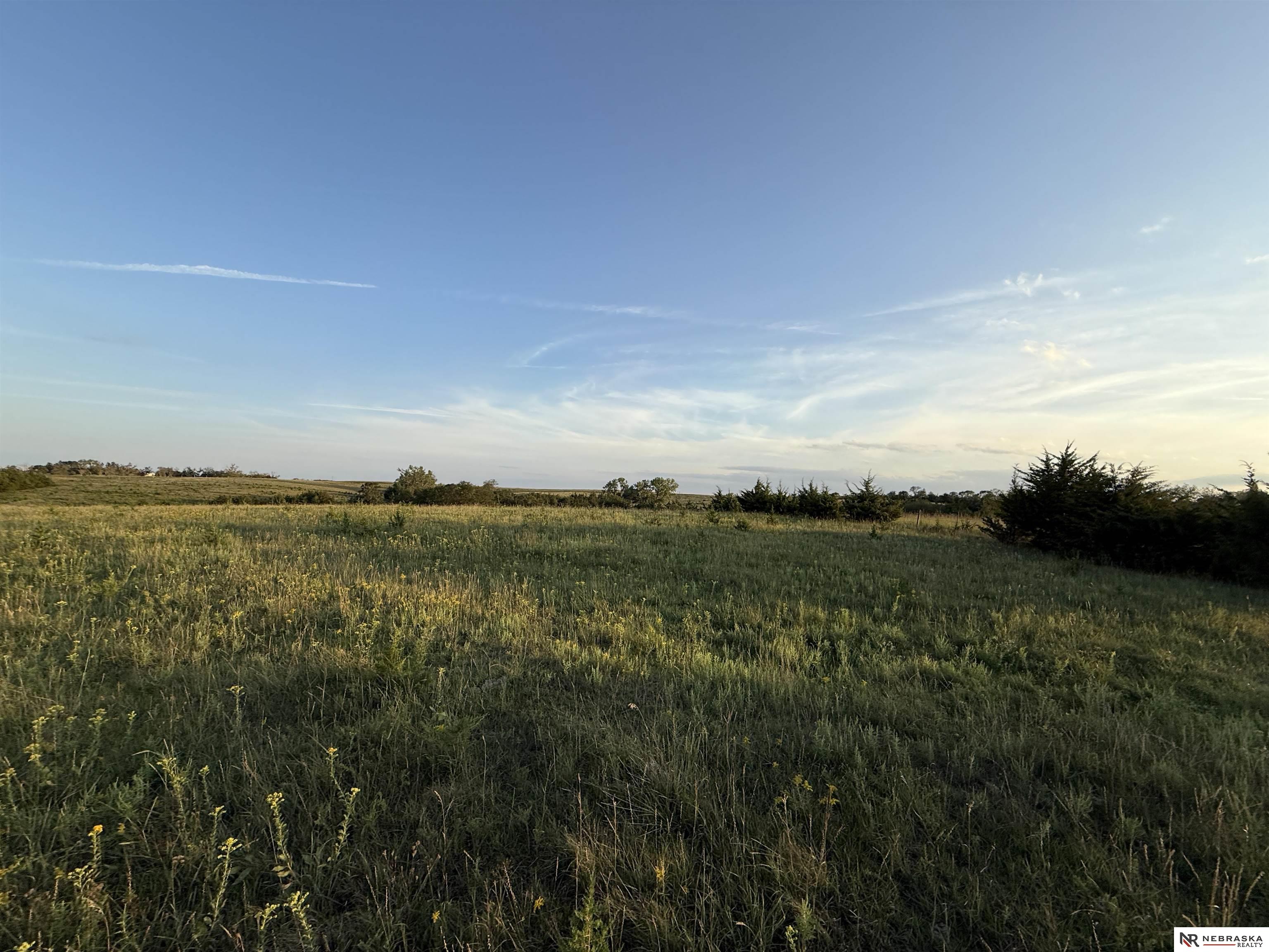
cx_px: 634
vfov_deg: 85.7
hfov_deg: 102.1
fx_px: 513
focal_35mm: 14
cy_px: 476
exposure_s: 1/830
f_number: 2.2
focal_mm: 2.22
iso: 50
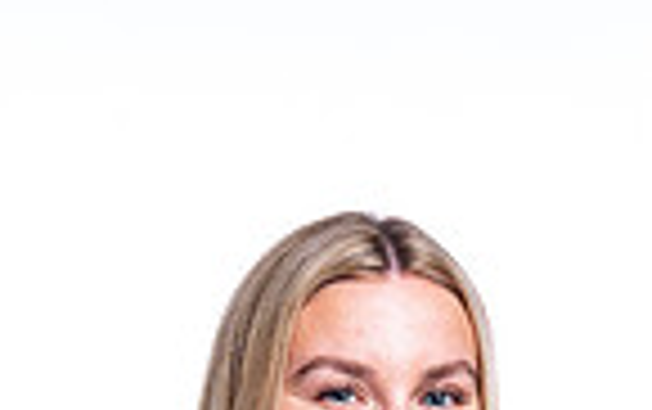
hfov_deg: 13.2
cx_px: 418
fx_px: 2811
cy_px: 942
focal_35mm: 158
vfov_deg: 7.8
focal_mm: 50
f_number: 5.6
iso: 400
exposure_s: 1/250
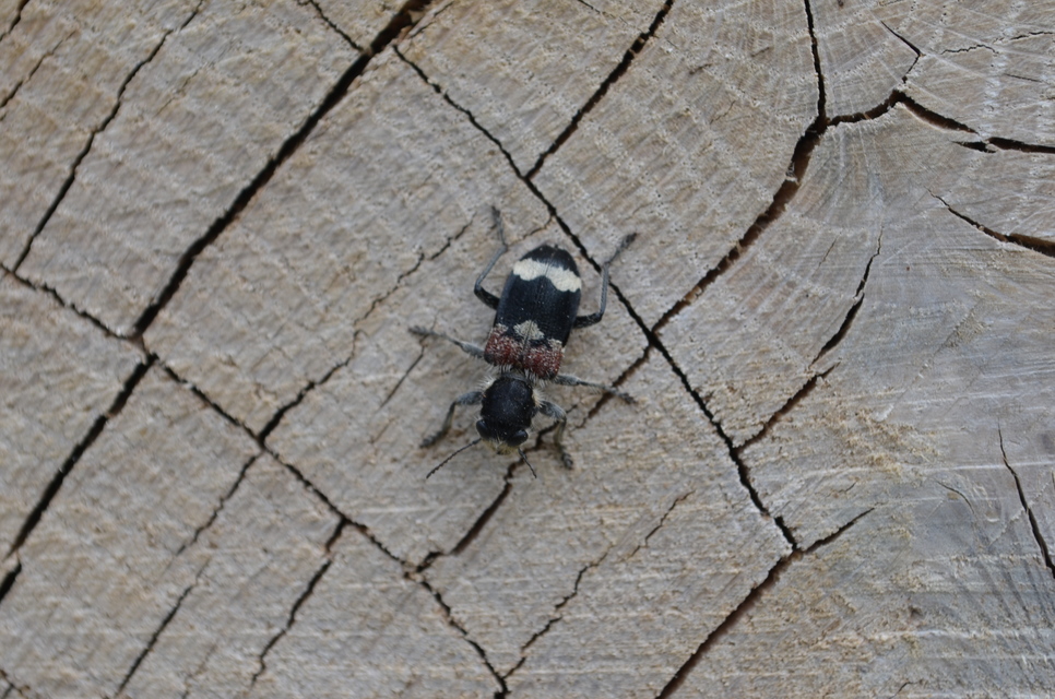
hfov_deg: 24.7
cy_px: 350
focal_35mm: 82
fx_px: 2413
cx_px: 528
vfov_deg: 16.5
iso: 100
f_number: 8
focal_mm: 55
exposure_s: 1/125
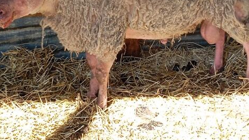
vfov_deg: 12.8
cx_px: 123
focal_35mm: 94
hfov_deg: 22.7
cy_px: 22
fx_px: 621
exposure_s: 1/127
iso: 110
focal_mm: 4.22
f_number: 1.8
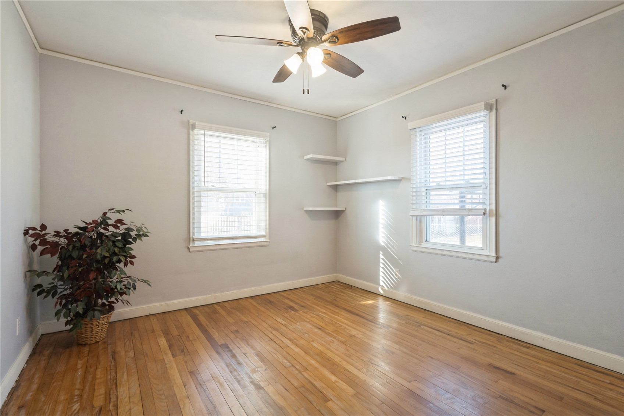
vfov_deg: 73.7
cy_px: 208
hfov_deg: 96.7
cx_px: 312
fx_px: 277
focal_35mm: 16
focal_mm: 16
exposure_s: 1/8
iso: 400
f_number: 10
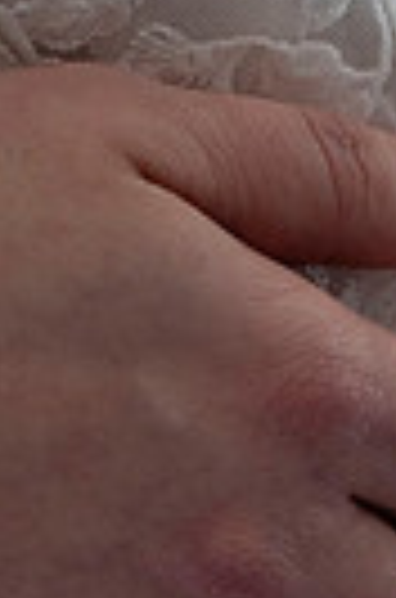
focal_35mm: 288
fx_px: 4777
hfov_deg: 4.7
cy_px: 944
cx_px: 380
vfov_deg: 7.0
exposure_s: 1/800
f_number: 4
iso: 4000
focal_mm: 85
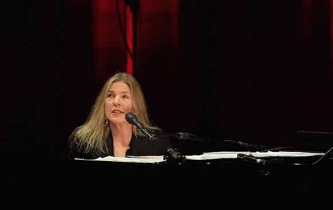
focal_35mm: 536
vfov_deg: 2.5
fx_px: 4871
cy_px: 120
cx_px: 185
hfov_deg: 3.9
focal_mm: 400
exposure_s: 1/320
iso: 16000
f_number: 8
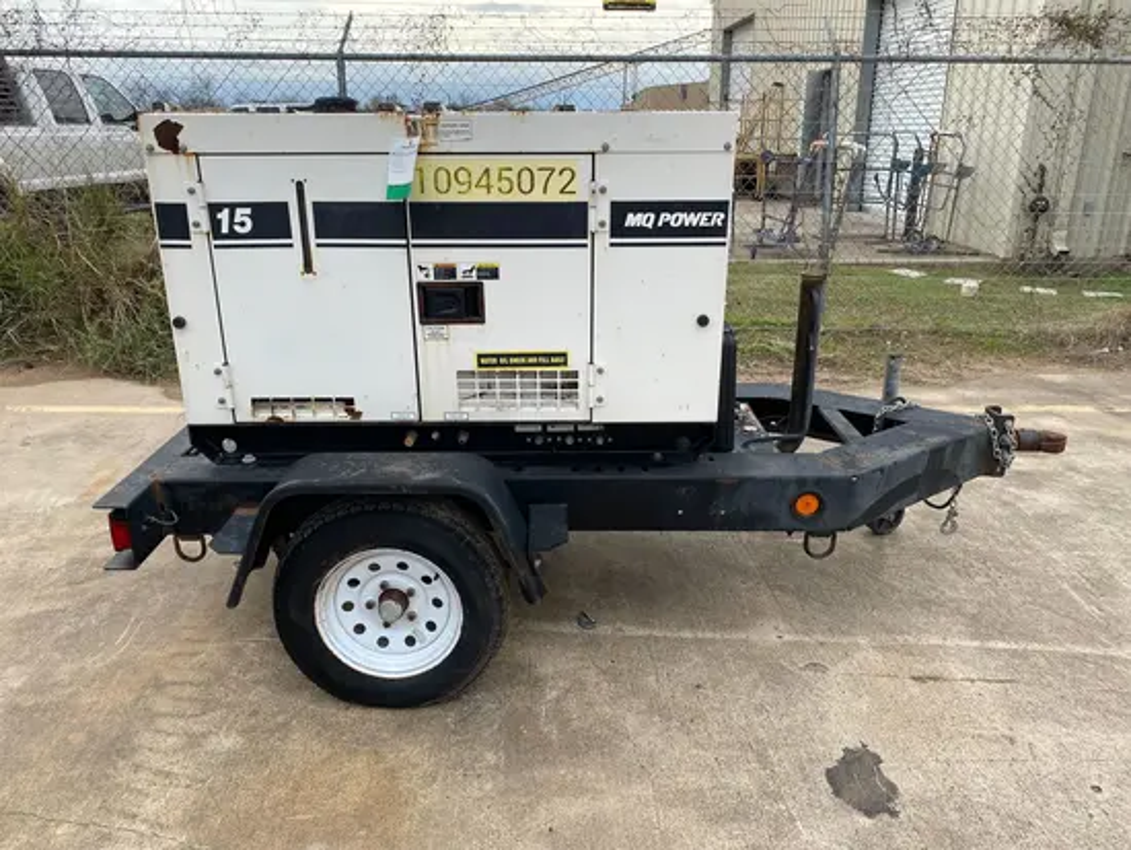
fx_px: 850
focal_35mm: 26
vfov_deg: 53.1
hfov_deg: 67.3
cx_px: 566
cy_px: 425
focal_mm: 4.25
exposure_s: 1/1377
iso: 32
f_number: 1.8
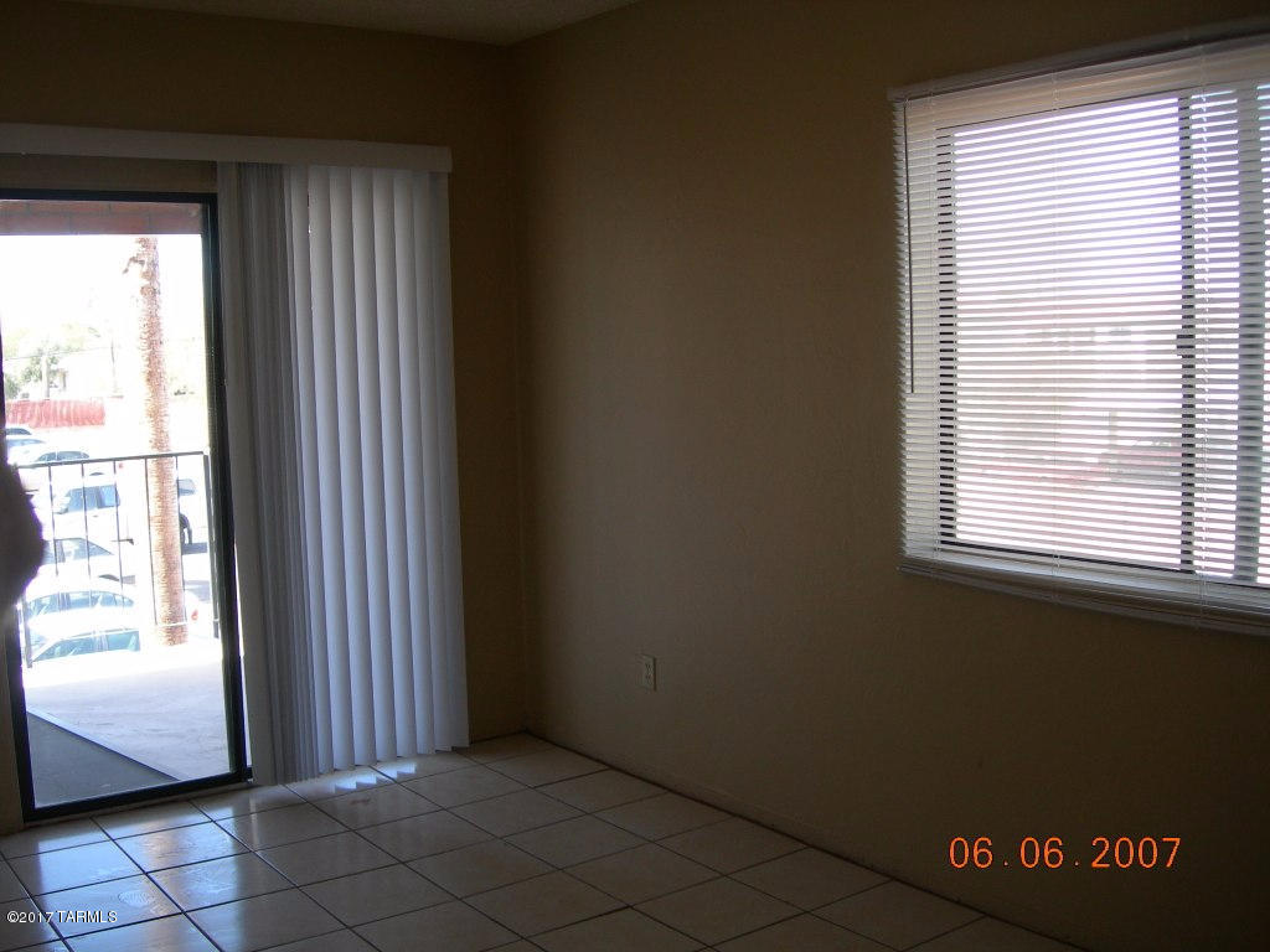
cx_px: 635
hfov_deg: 49.0
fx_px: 1394
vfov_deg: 37.7
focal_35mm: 38
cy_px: 476
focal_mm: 7.8
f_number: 2.8
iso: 50
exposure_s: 1/69.3
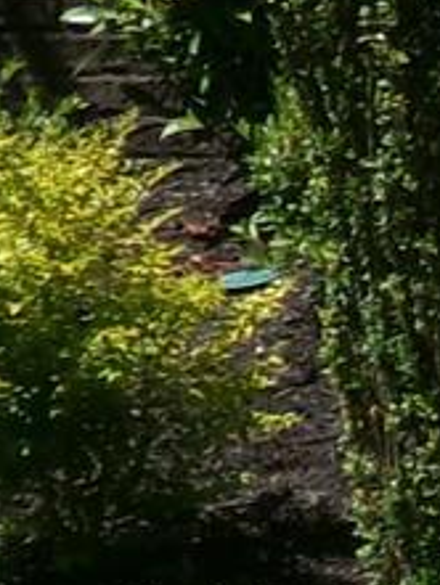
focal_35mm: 222
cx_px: 1370
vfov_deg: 8.9
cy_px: 516
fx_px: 3759
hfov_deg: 6.1
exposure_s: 1/750
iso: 100
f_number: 3.7
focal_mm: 4.3
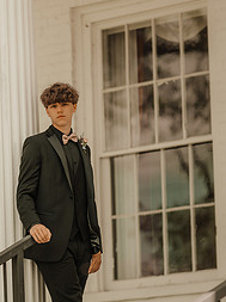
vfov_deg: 7.4
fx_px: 2348
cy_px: 141
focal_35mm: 269
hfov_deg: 5.5
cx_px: 48
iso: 64
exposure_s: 1/800
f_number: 1.4
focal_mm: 105
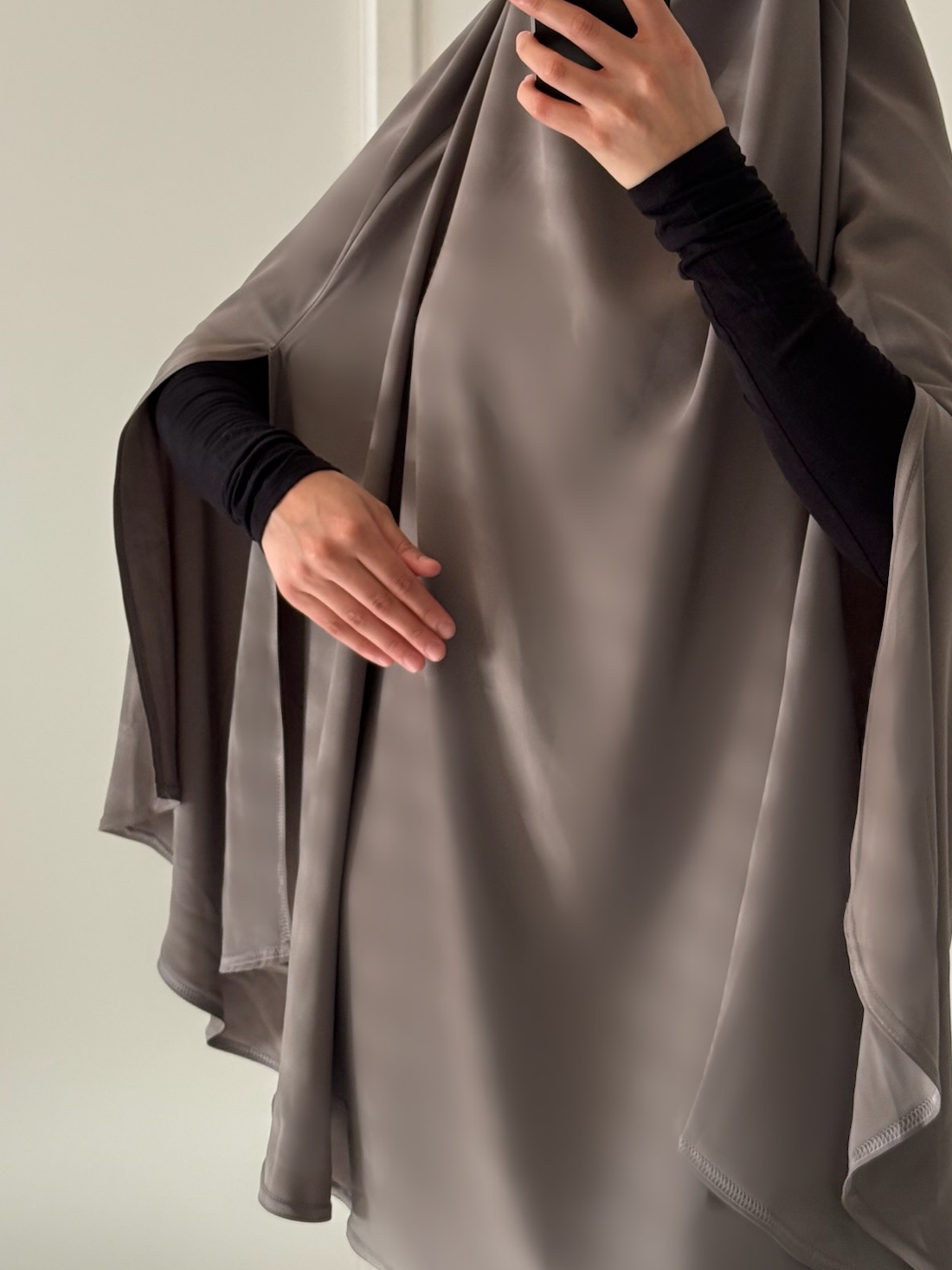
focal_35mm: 67
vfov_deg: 28.9
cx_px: 578
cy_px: 486
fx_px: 2457
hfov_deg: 21.9
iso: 160
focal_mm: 6.76
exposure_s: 1/100
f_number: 1.78
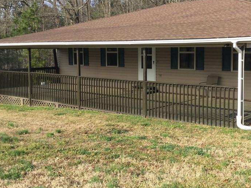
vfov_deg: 31.5
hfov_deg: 40.7
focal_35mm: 46
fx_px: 334
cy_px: 80
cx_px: 166
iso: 25
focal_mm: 3.3
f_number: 2.4
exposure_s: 1/662
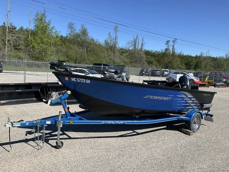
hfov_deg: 61.7
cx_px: 114
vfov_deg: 48.2
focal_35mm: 29
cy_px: 86
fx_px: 192
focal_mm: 3
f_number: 1.8
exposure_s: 1/1730
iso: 25
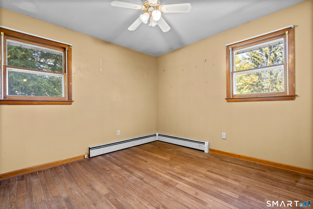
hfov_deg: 96.7
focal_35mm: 16
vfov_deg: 73.7
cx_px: 156
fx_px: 139
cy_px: 104
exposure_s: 2
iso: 250
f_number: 9
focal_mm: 16
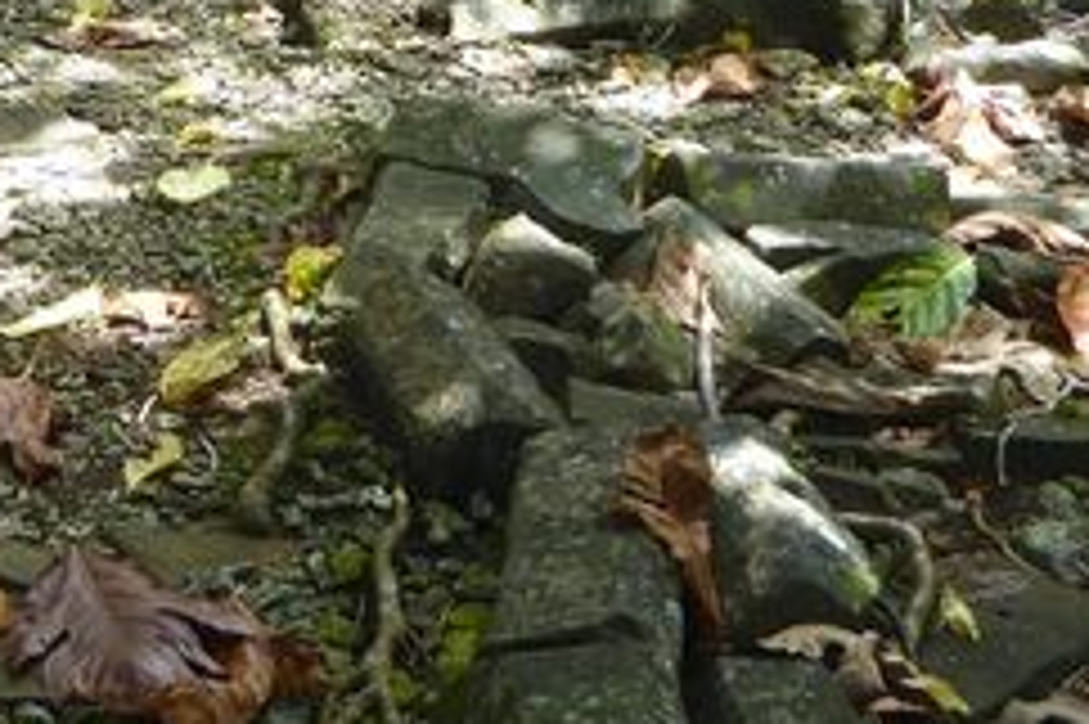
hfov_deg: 23.0
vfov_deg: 15.0
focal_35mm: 86
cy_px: -256
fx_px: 2600
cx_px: 104
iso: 80
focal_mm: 4.3
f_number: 3.3
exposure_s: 1/80
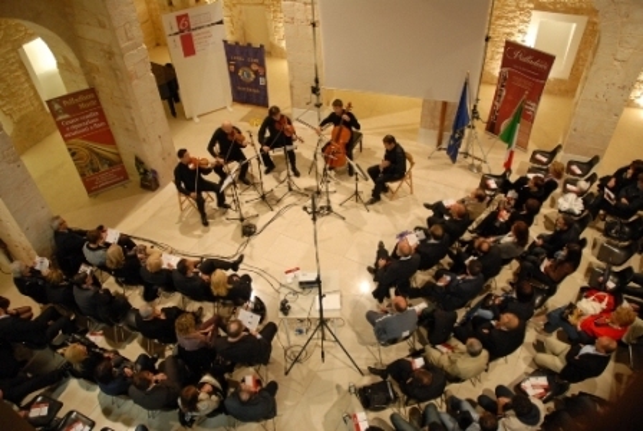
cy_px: 216
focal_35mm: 27
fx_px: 483
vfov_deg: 48.1
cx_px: 322
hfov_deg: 67.3
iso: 800
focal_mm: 18
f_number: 3.5
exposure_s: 1/30
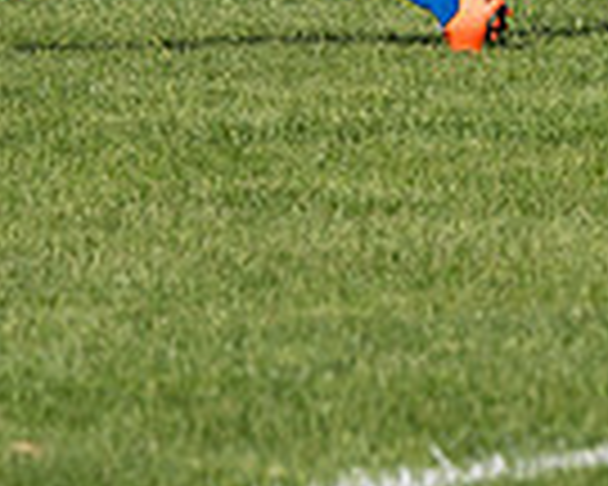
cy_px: -248
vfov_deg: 1.3
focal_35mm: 1206
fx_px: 21701
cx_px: 221
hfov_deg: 1.6
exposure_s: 1/1600
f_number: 5.6
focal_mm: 200
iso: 250
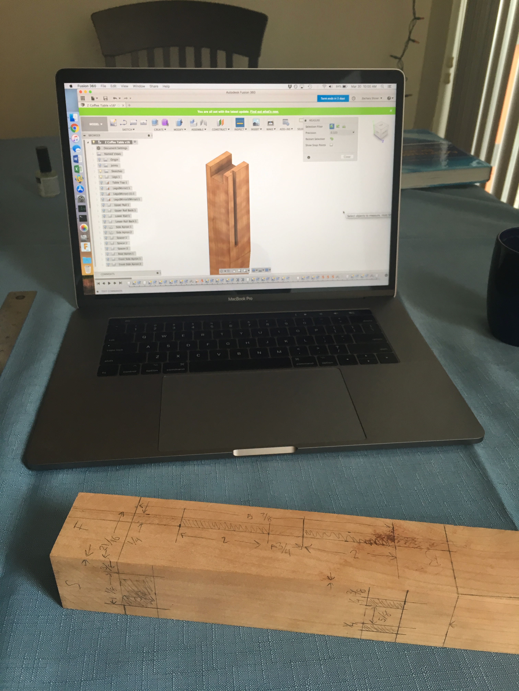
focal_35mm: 29
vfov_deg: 61.7
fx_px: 580
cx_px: 260
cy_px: 346
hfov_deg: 48.2
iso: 25
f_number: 2.2
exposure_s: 1/30
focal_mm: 4.15
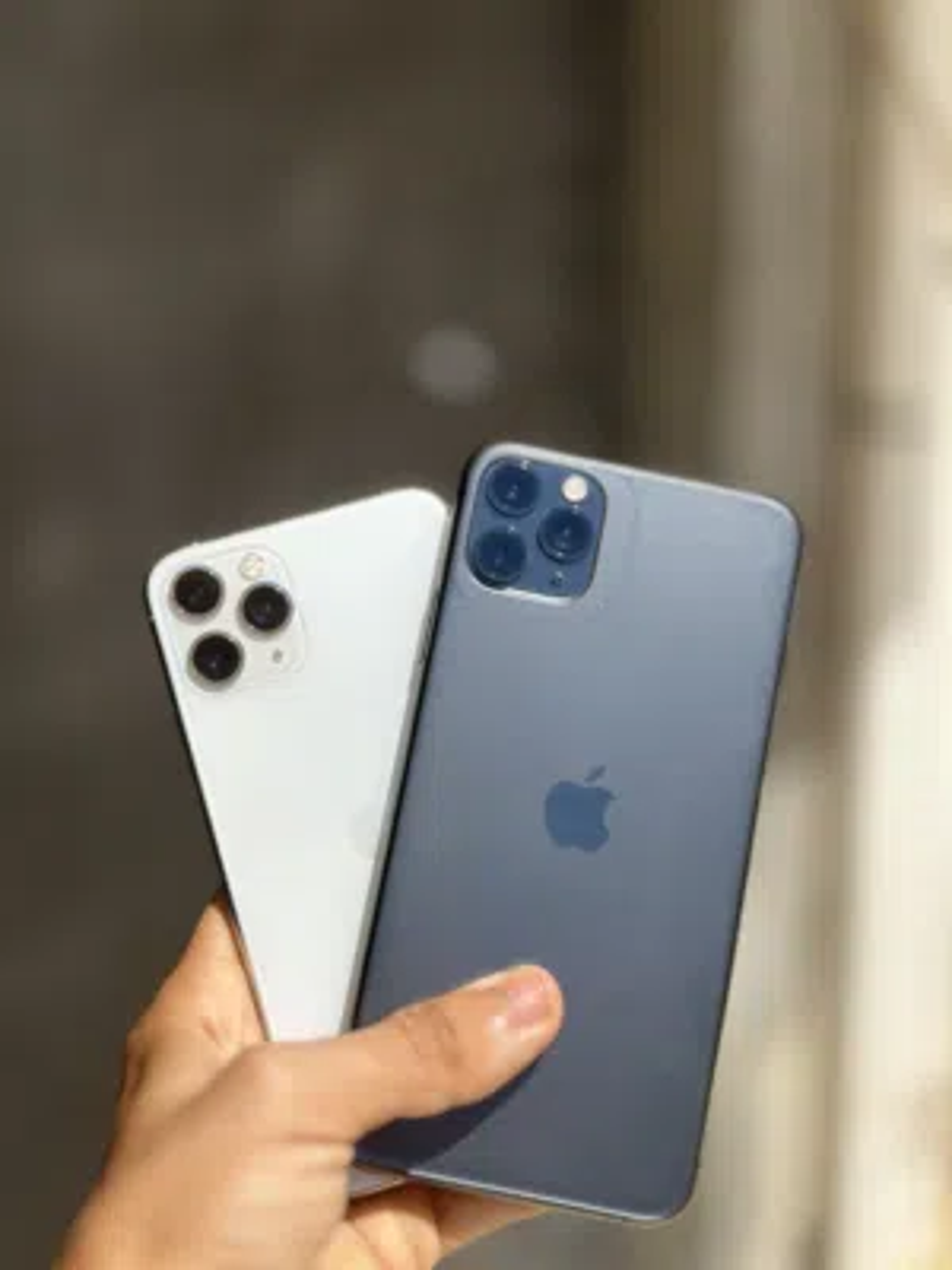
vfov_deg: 39.7
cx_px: 476
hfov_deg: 30.3
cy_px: 635
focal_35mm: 48
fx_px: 1760
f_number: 1.78
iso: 100
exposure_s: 1/8197
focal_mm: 6.86
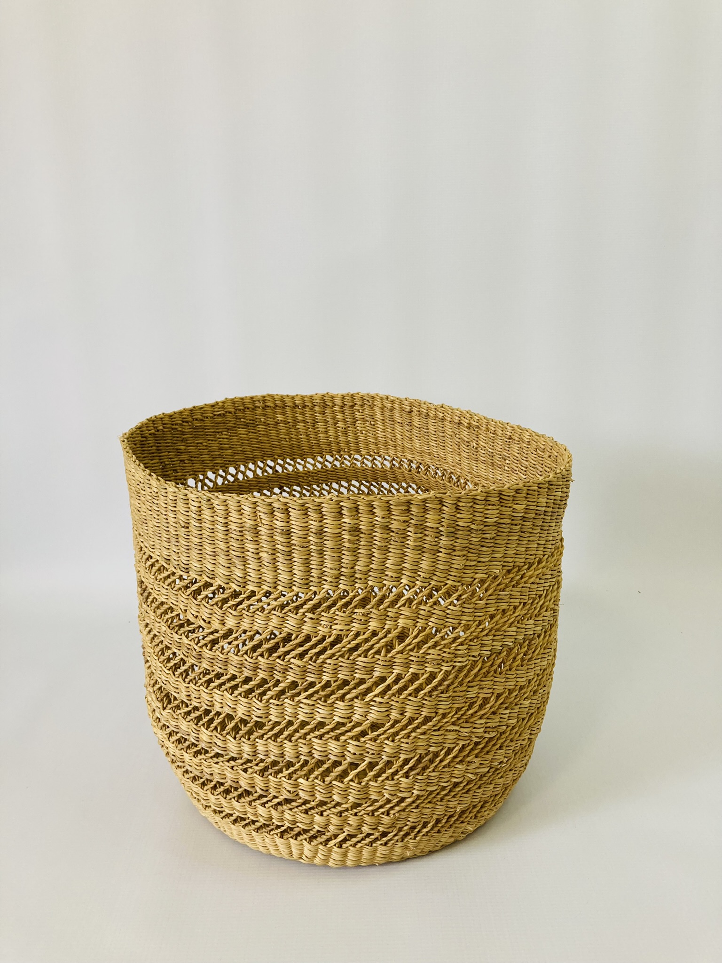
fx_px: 779
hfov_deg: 49.7
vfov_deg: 63.4
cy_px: 482
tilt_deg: -15.1
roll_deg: +0.9
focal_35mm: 28
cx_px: 361
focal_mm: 3.99
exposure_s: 1/115
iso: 80
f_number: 1.8
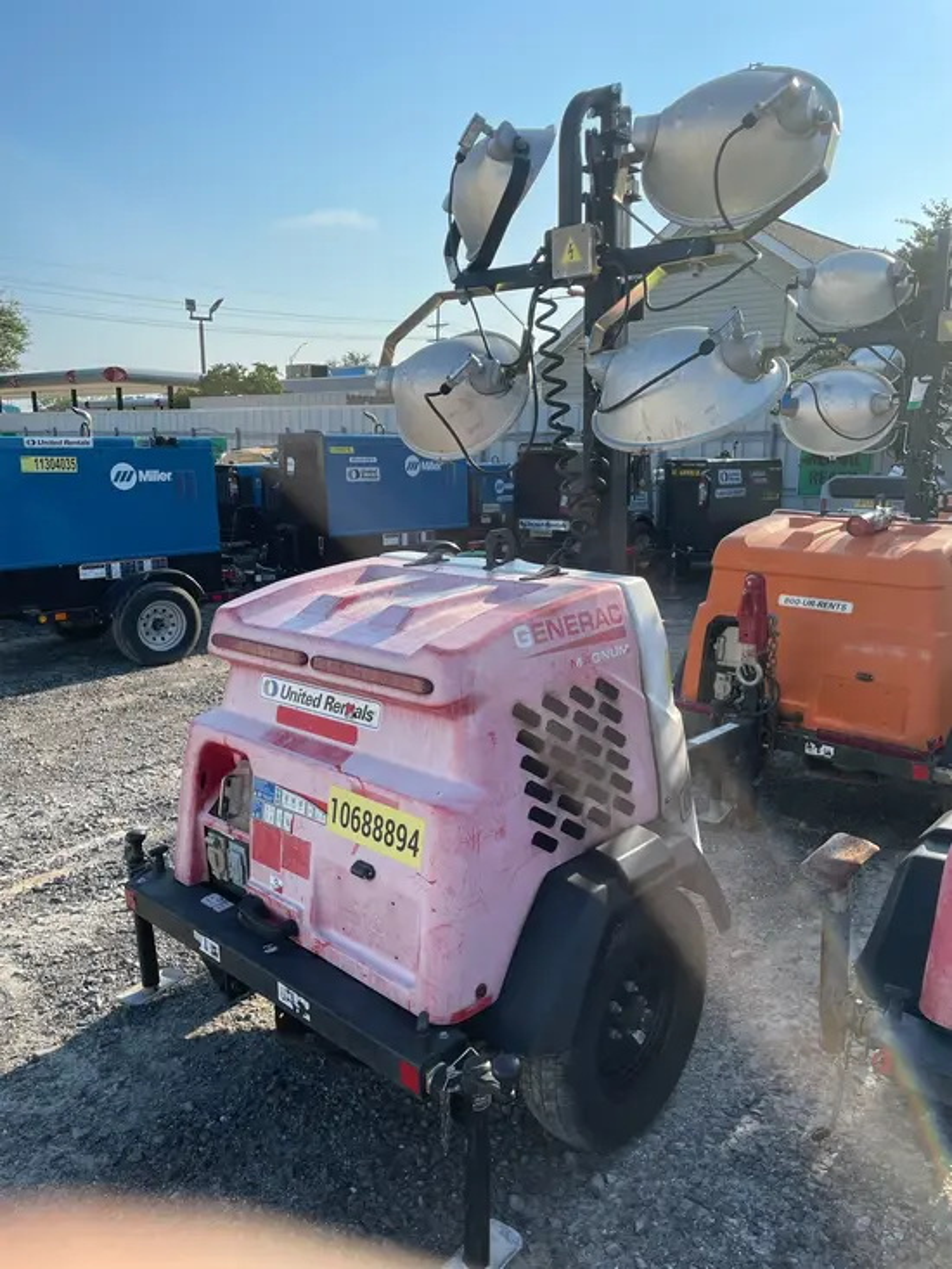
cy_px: 634
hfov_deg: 53.1
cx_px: 476
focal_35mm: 26
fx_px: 953
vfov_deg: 67.3
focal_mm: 4.2
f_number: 1.6
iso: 50
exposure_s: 1/2618
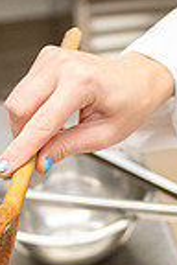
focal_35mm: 135
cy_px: 344
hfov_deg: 10.1
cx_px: 146
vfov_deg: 14.5
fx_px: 996
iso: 2500
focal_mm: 24
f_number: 2.8
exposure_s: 1/400
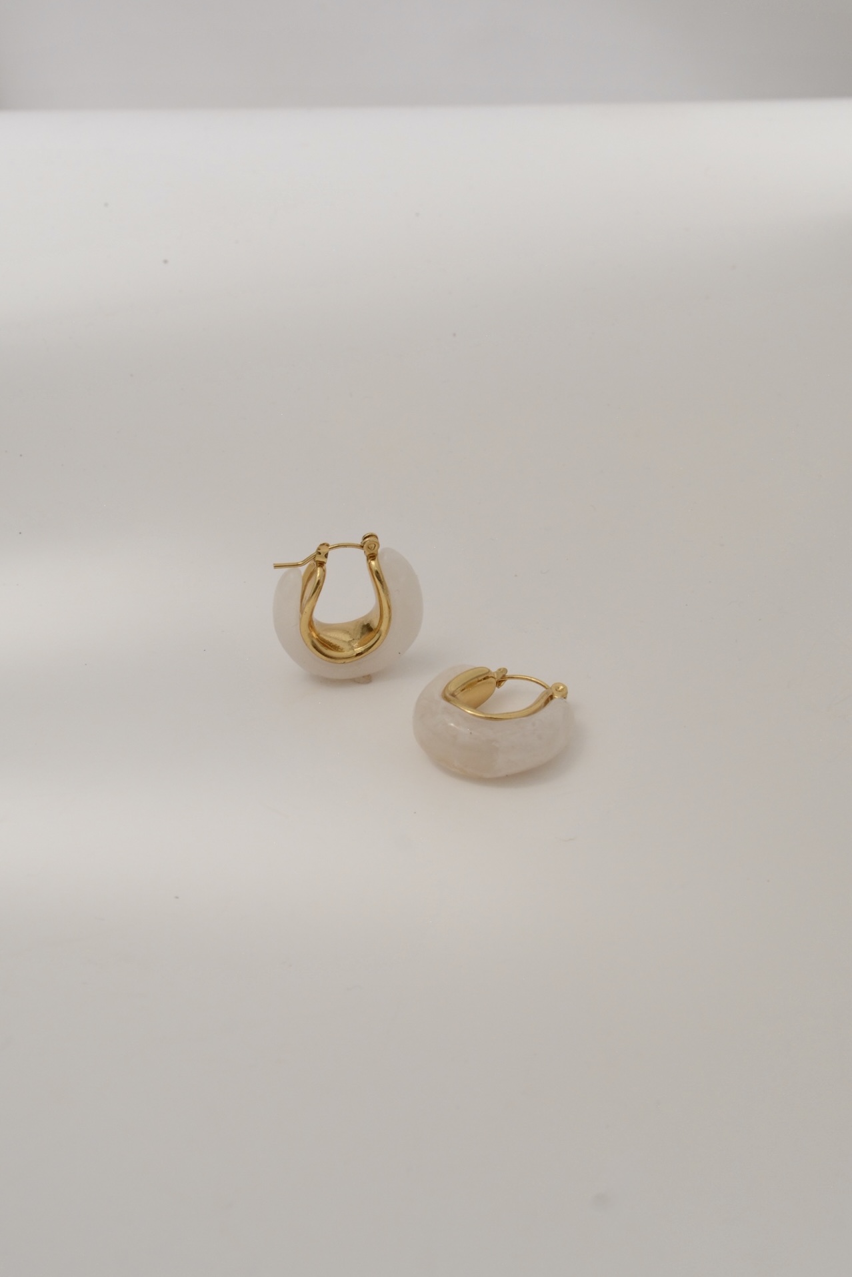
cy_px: 638
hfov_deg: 25.8
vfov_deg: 37.9
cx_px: 426
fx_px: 1864
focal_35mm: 52
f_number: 13
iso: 500
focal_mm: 35
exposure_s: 1/640
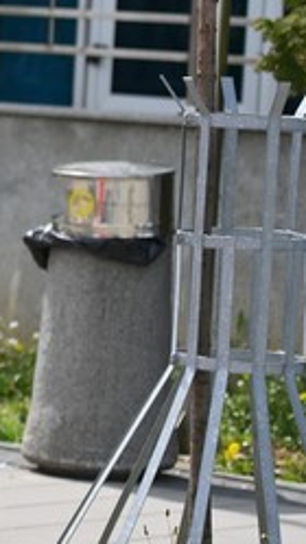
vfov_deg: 7.8
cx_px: -507
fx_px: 3983
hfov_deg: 4.3
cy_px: 235
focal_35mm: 276
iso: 320
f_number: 3.5
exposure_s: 1/5000
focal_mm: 82
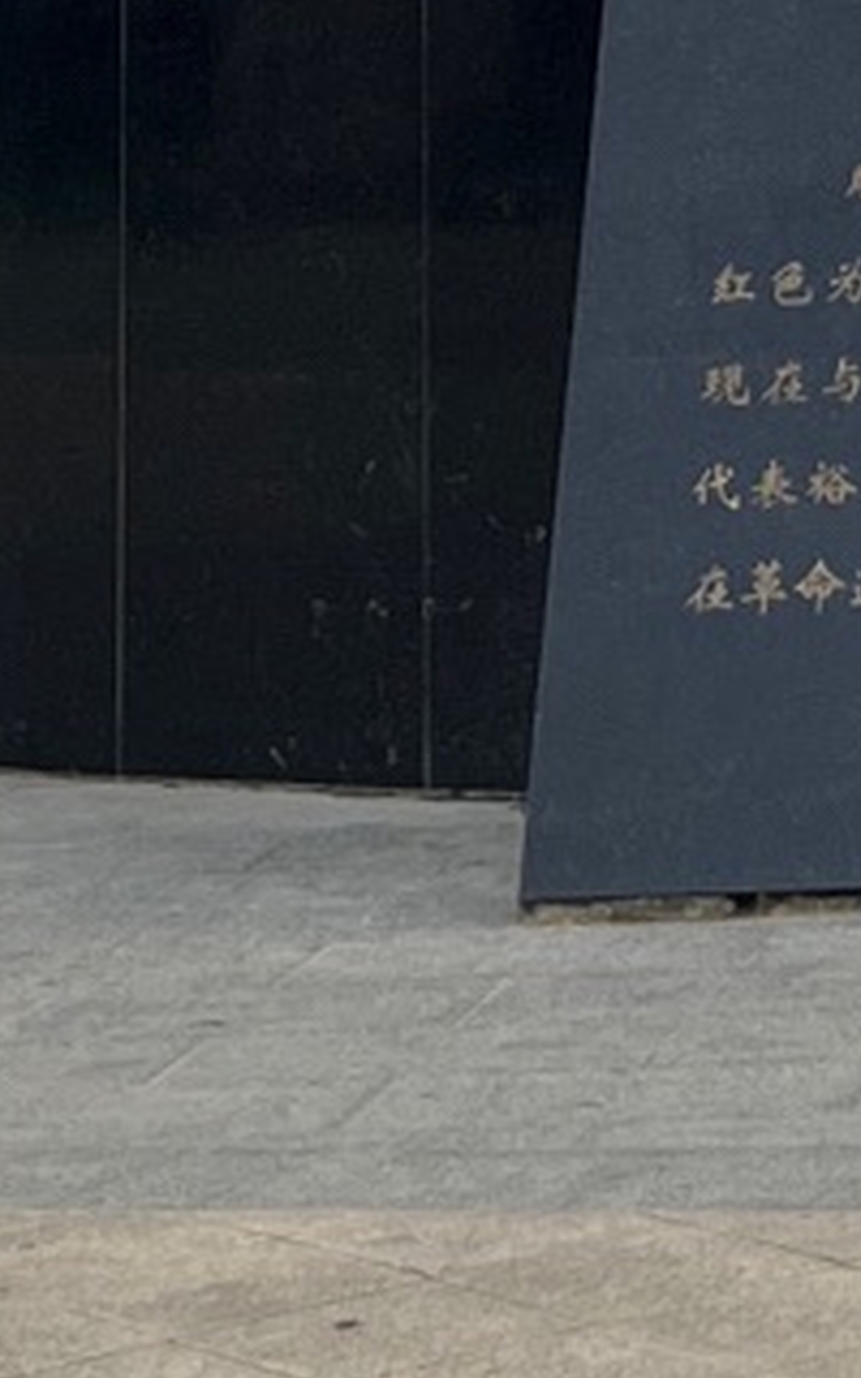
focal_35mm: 172
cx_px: 1808
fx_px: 6458
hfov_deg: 7.3
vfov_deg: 10.9
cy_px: -1589
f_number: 1.6
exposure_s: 1/3876
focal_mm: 5.1
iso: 50
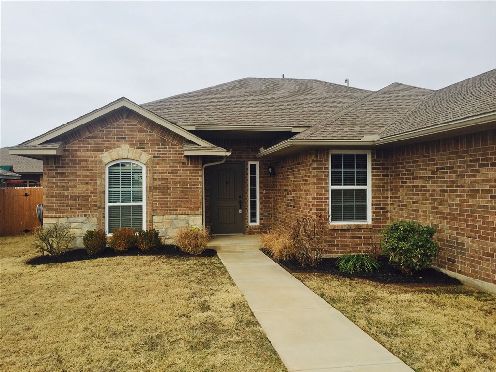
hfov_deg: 61.7
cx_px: 248
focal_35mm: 29
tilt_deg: +0.2
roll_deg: +0.6
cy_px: 186
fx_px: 416
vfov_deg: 48.2
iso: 32
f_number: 2.2
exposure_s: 1/1582
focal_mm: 4.15
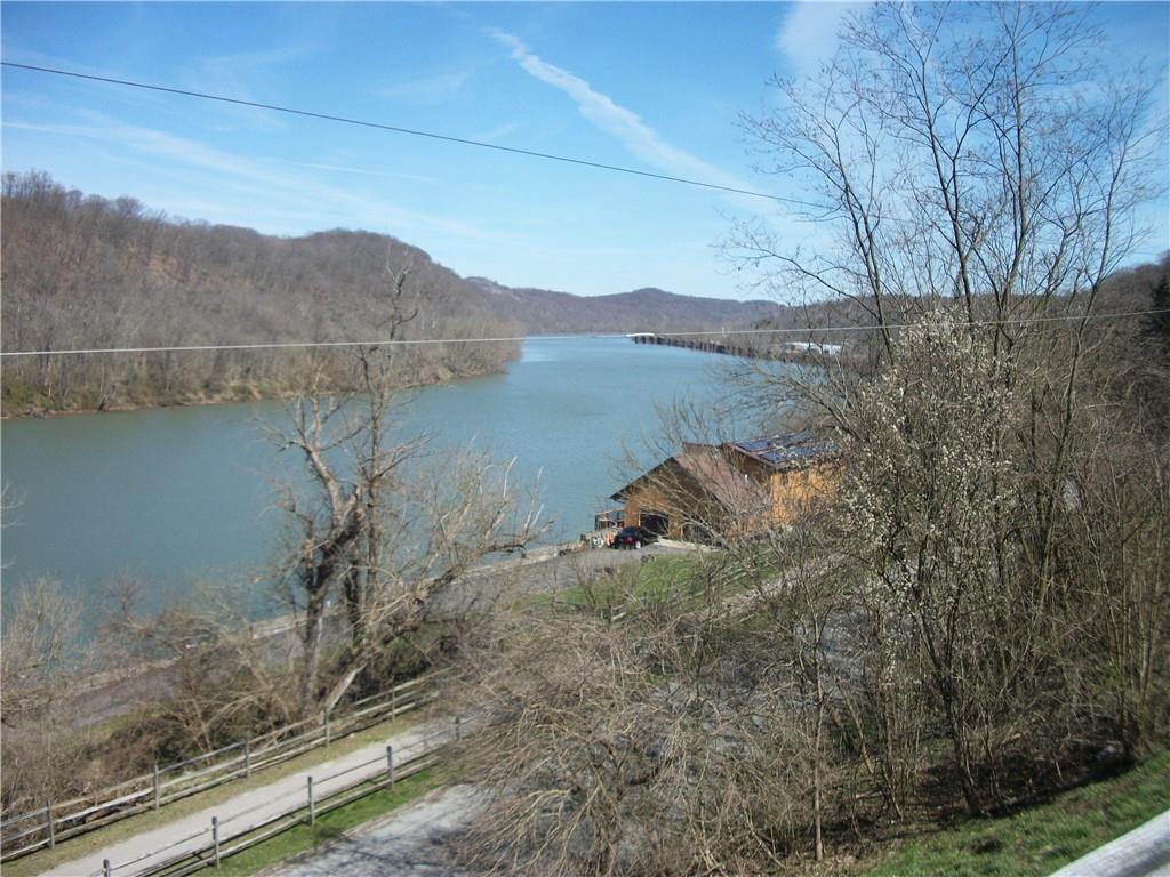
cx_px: 585
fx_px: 1082
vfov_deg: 44.2
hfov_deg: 56.8
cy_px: 438
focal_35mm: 32
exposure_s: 1/160
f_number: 8.8
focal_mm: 5.7
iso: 80
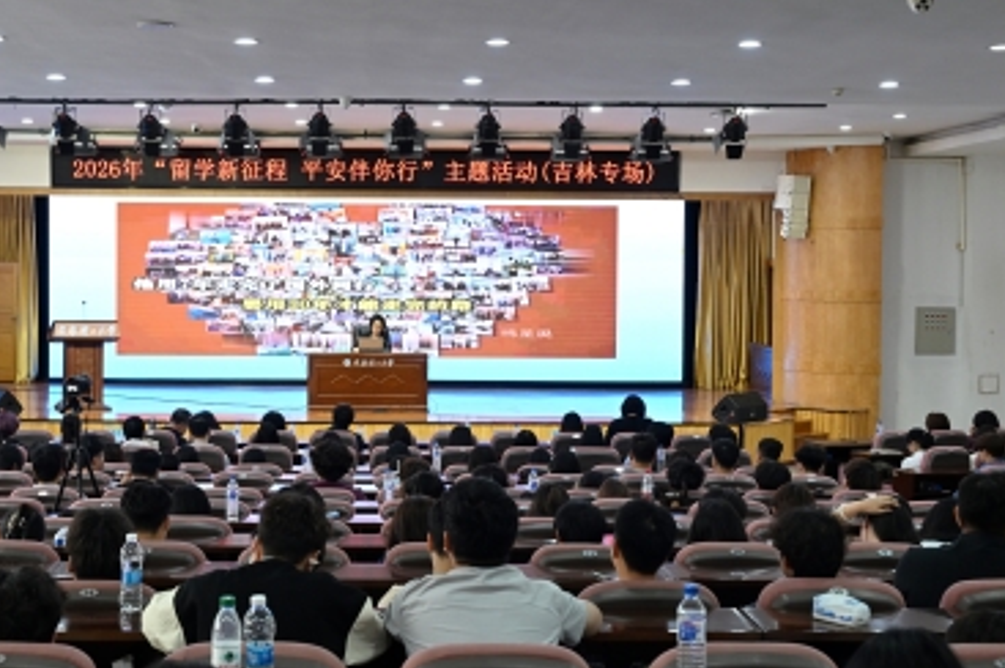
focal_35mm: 55
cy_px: 298
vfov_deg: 24.6
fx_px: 1529
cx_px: 378
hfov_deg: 36.2
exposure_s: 1/100
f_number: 4
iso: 800
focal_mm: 33.5
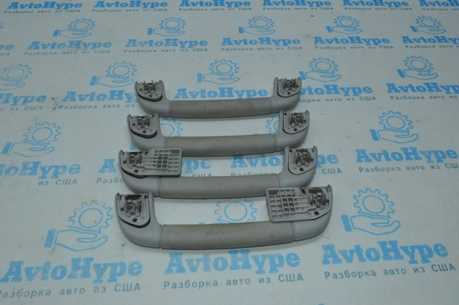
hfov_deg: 62.0
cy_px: 152
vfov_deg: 43.5
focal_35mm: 30
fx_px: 382
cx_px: 230
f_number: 16
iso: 4000
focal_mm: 20
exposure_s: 1/200
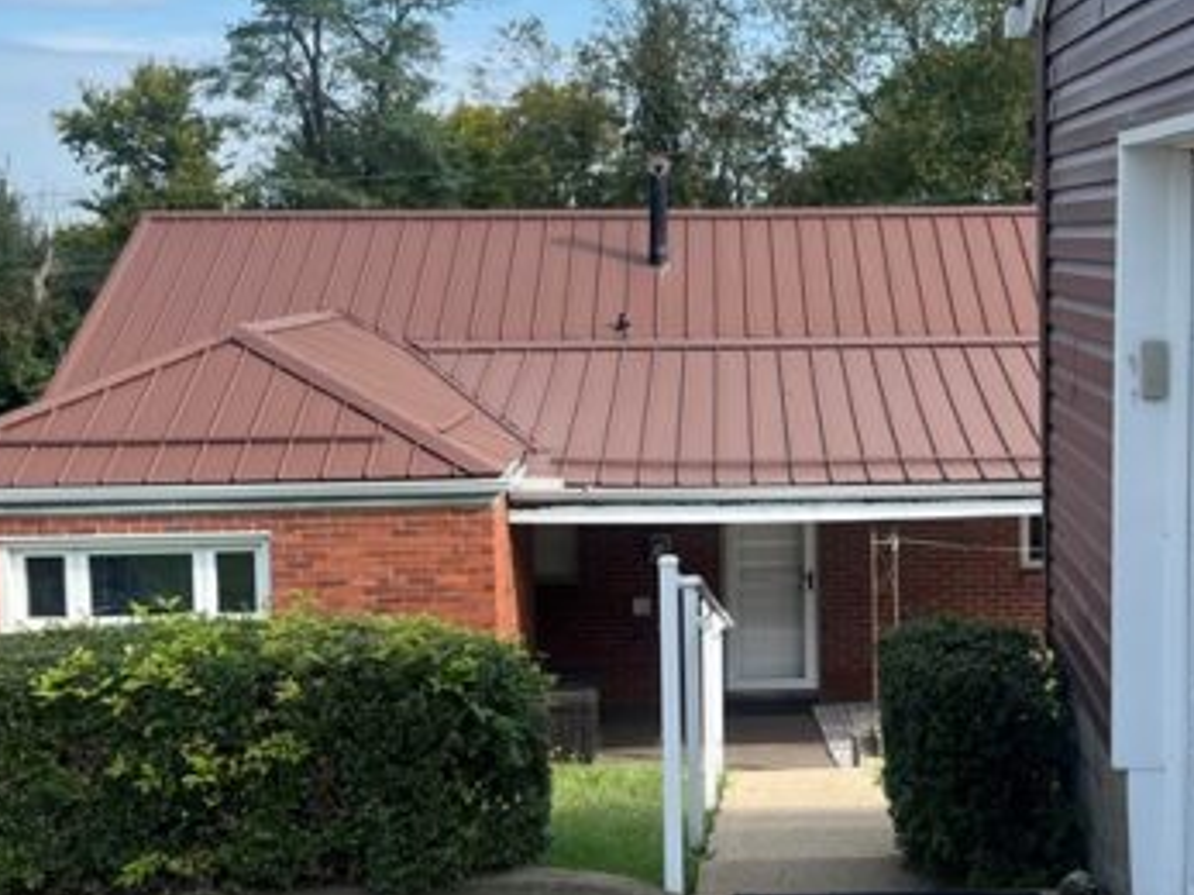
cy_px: 410
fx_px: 2069
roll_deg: +0.7
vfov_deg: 24.4
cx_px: 881
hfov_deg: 31.7
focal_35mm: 60
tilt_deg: -4.0
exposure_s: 1/1890
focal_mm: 5.1
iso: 50
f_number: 1.6
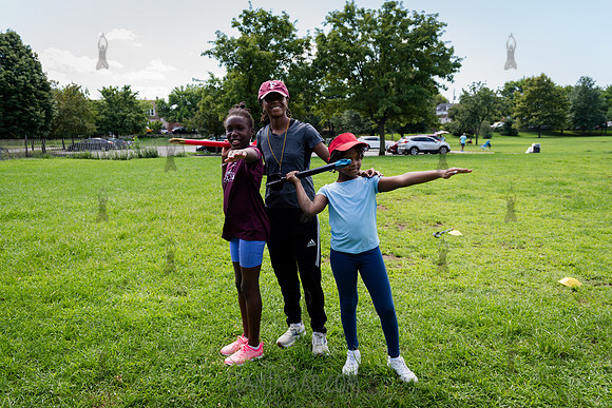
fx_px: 440
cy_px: 188
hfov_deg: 69.7
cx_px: 307
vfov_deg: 49.8
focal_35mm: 26
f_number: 3.5
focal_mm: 24
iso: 200
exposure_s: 1/500
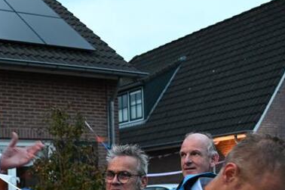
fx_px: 498
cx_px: 8
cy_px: 202
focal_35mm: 63
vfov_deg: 20.6
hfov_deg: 30.0
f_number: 3.2
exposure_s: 1/40
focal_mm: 24
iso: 1250
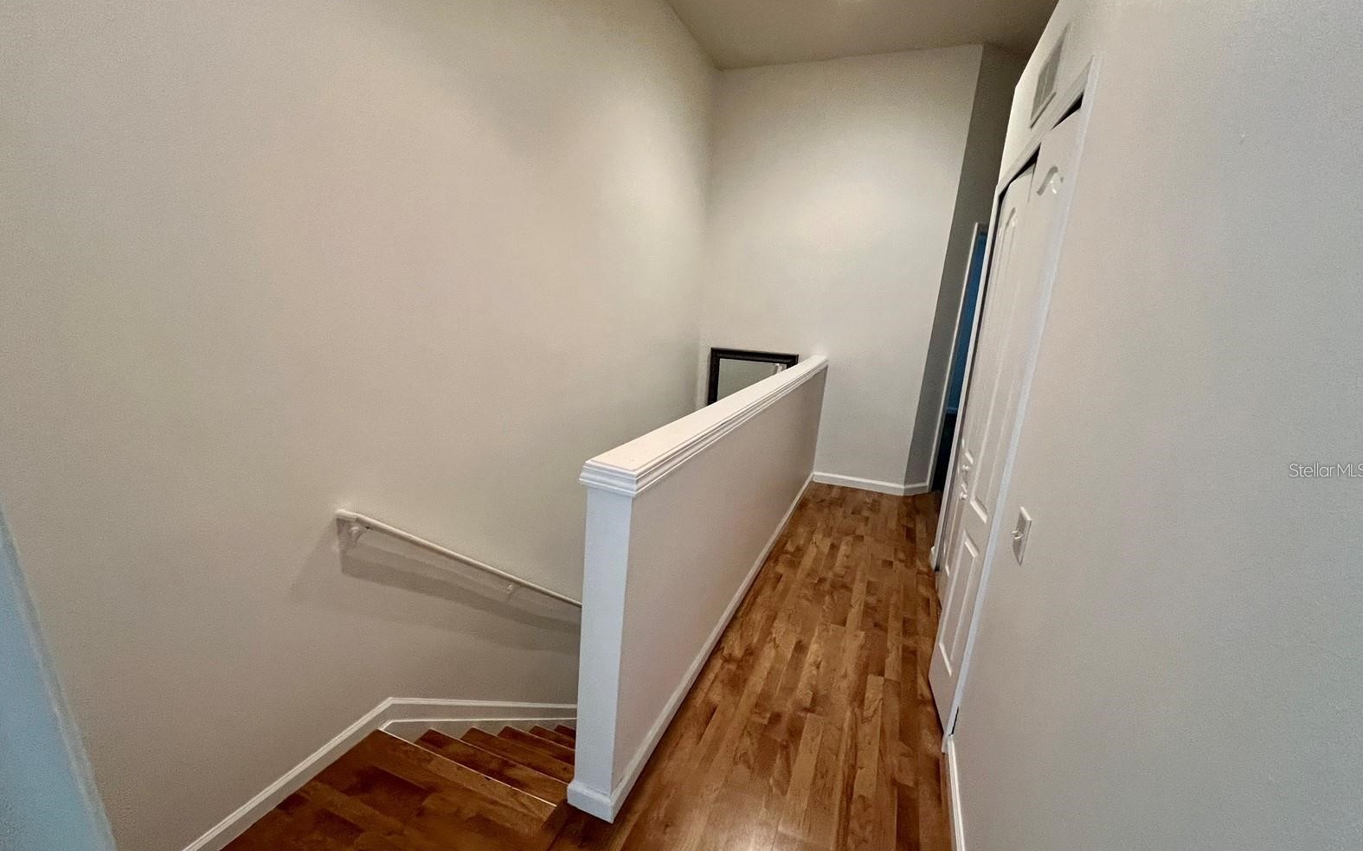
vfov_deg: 78.4
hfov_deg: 105.3
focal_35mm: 14
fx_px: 520
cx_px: 678
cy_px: 470
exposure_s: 1/60
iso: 320
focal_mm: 1.57
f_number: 1.8
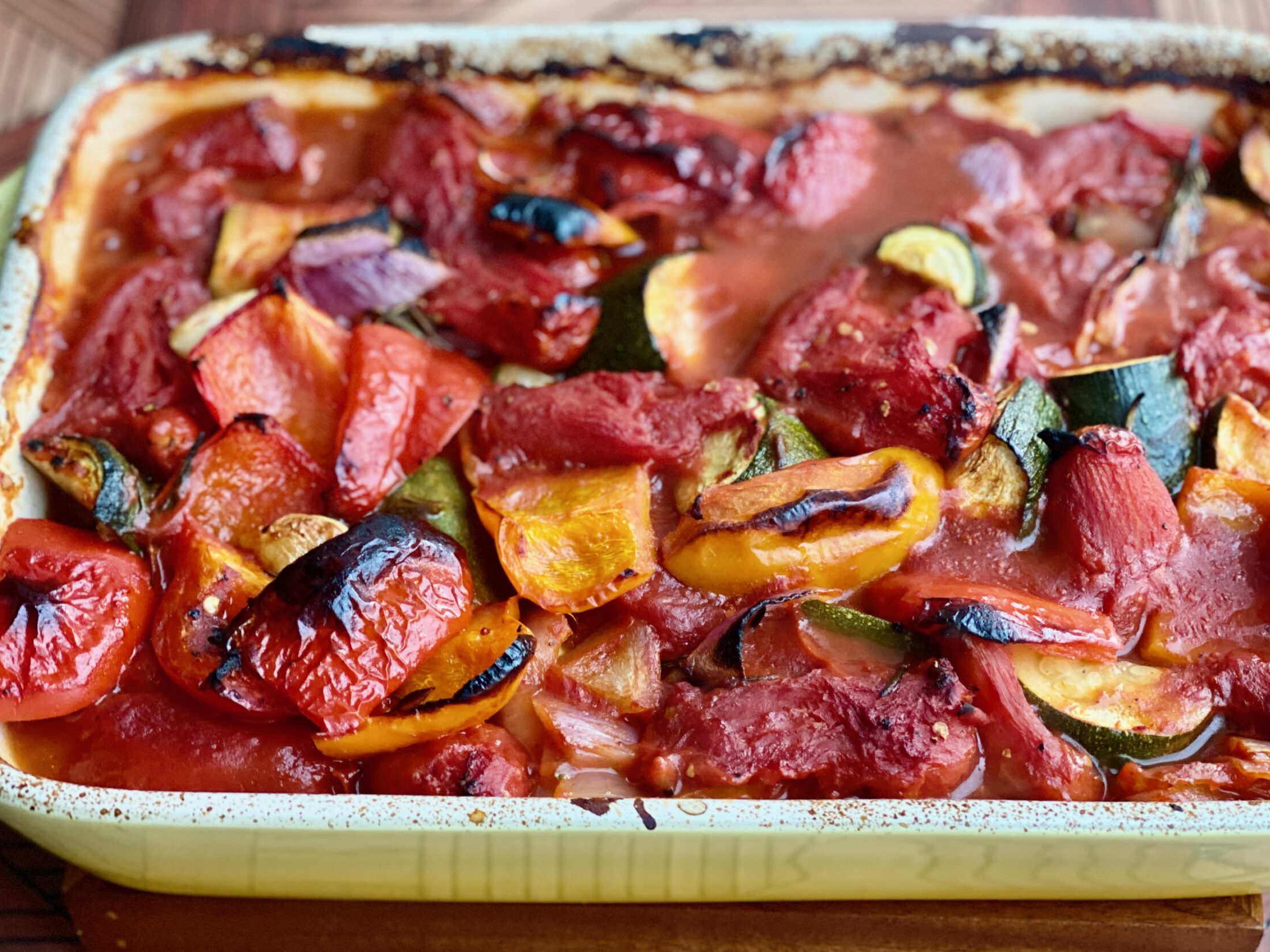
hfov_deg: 32.2
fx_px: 2201
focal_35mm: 60
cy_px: 485
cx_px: 662
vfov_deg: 24.4
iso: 250
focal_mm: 6
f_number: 2
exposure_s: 1/40
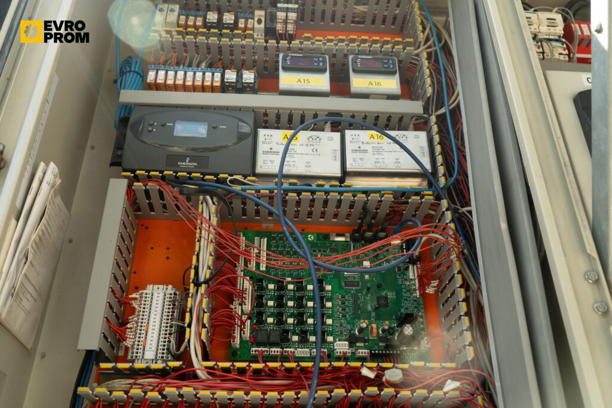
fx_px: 561
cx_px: 306
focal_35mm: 33
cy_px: 204
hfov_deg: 57.2
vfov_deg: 40.0
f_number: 5
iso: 400
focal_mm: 33
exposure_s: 1/200
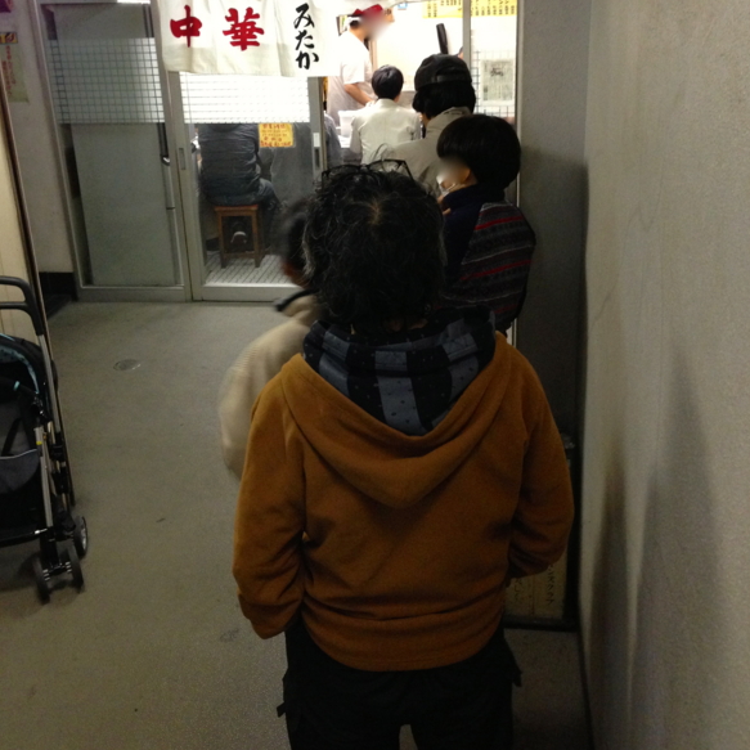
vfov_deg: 41.6
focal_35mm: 40
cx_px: 370
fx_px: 981
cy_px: 291
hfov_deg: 41.9
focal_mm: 4.13
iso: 250
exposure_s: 1/20
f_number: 2.4
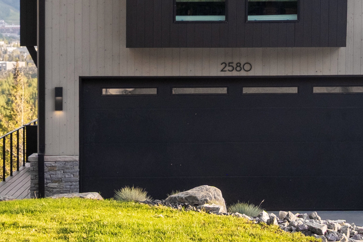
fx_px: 1250
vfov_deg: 10.9
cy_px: -39
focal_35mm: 124
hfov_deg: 16.4
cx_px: 75
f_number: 6.3
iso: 400
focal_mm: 29.8
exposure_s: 1/200
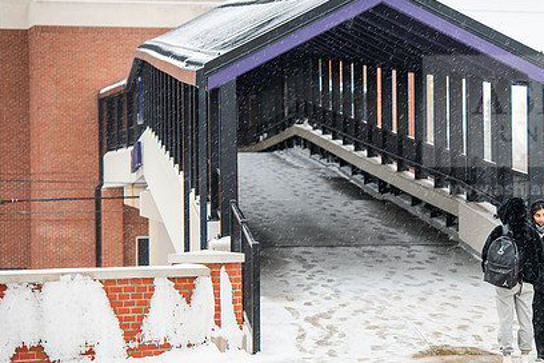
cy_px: 217
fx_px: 2795
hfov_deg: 11.1
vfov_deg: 7.4
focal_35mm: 185
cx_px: 383
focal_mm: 130
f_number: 4
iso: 400
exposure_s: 1/160
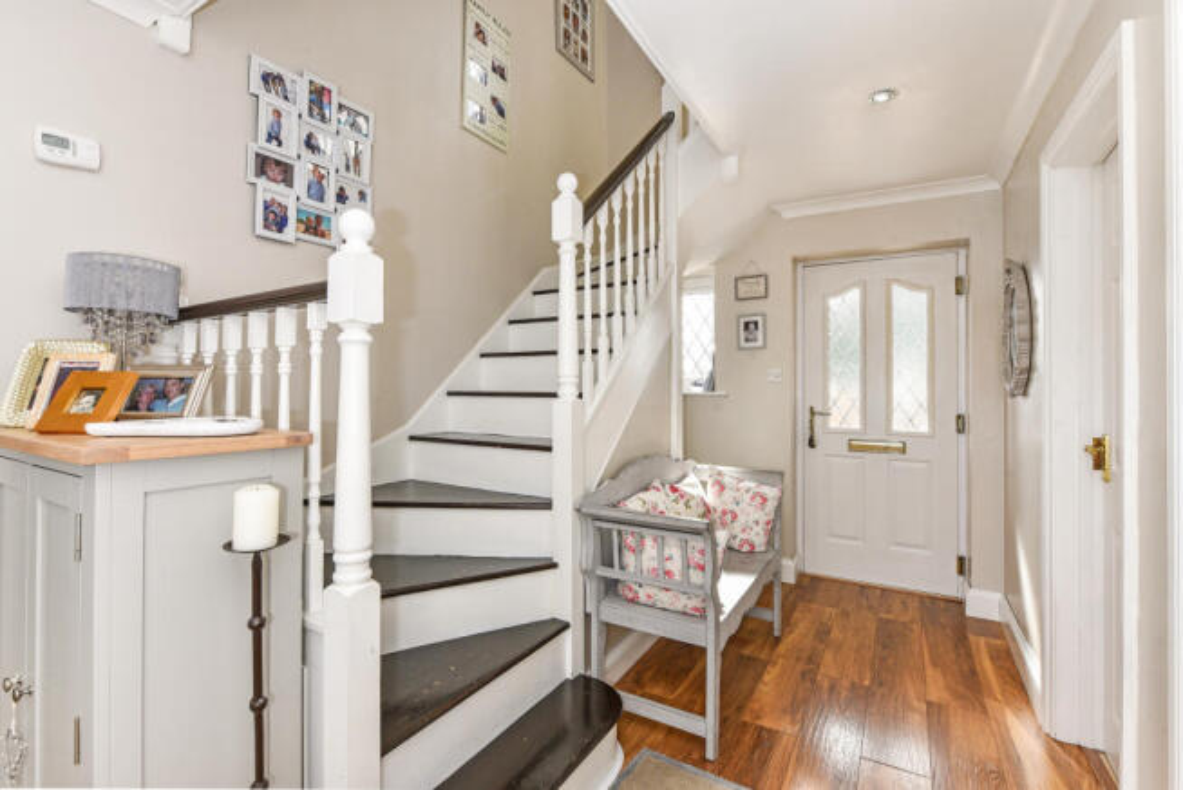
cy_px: 395
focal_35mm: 16
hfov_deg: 96.7
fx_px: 526
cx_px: 592
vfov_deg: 73.8
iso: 250
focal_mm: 16
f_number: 9
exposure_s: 1/60
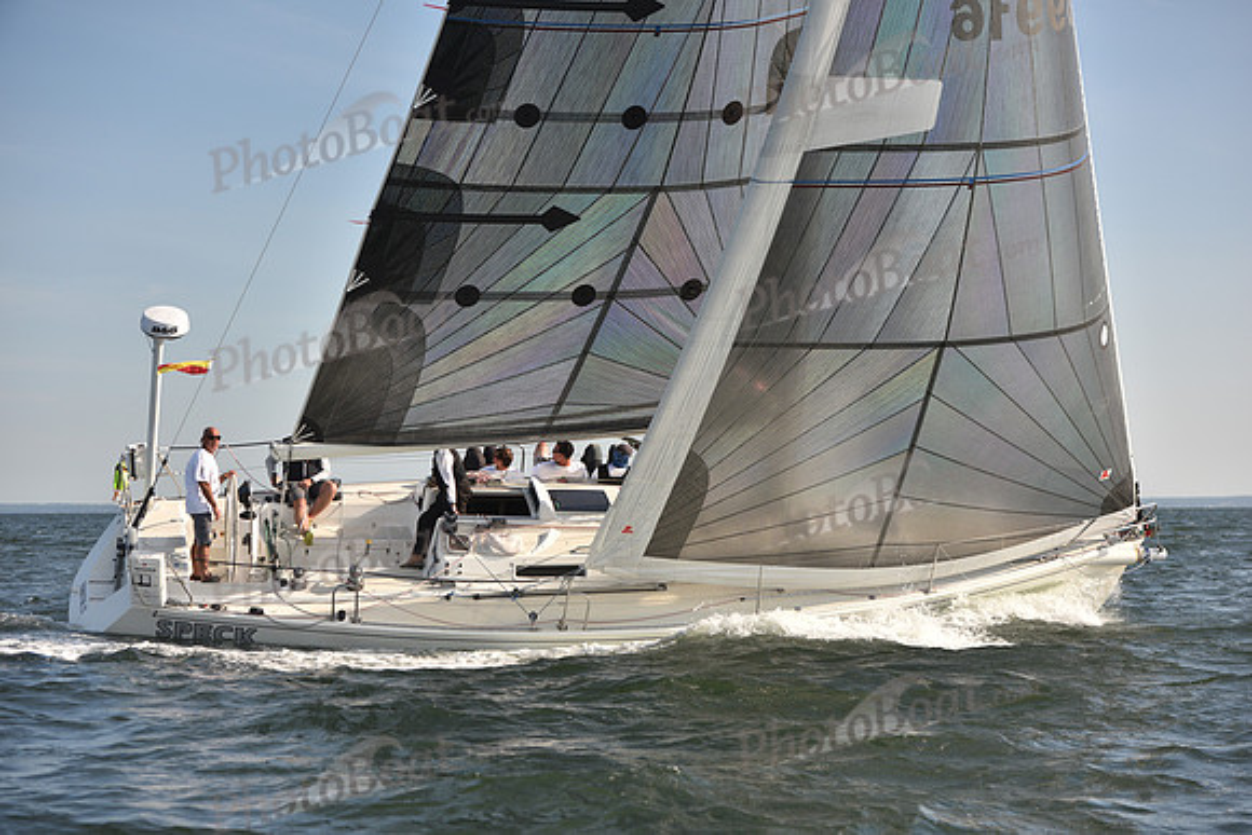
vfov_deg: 19.5
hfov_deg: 28.8
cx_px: 626
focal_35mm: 70
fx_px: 2435
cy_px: 418
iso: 250
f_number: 4.5
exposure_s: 1/640
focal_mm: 70
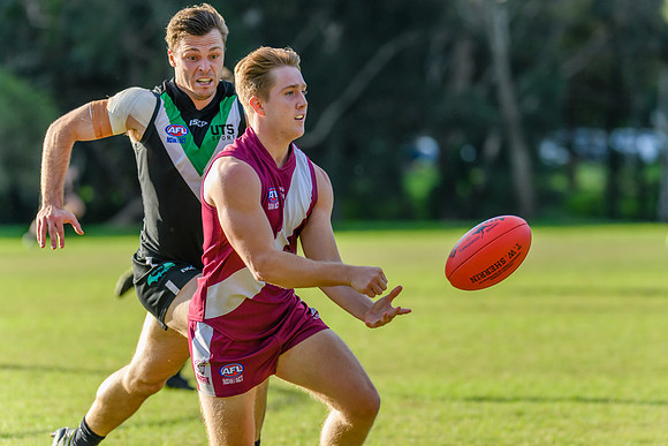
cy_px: 216
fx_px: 4753
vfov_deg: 5.4
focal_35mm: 256
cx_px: 351
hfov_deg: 8.0
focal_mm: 240
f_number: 4
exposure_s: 1/2500
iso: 1250
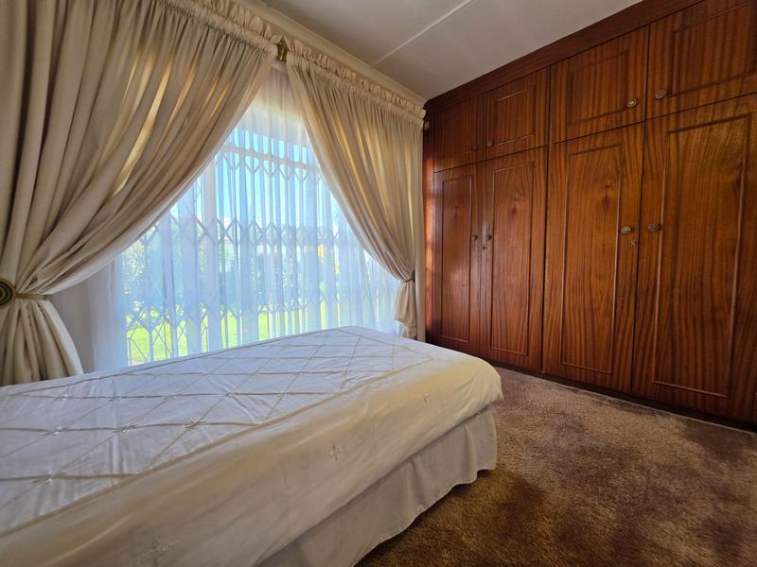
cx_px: 378
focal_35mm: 13
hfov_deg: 106.2
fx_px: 284
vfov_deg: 89.9
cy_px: 284
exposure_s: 1/100
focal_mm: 2.2
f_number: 1.9
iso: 80
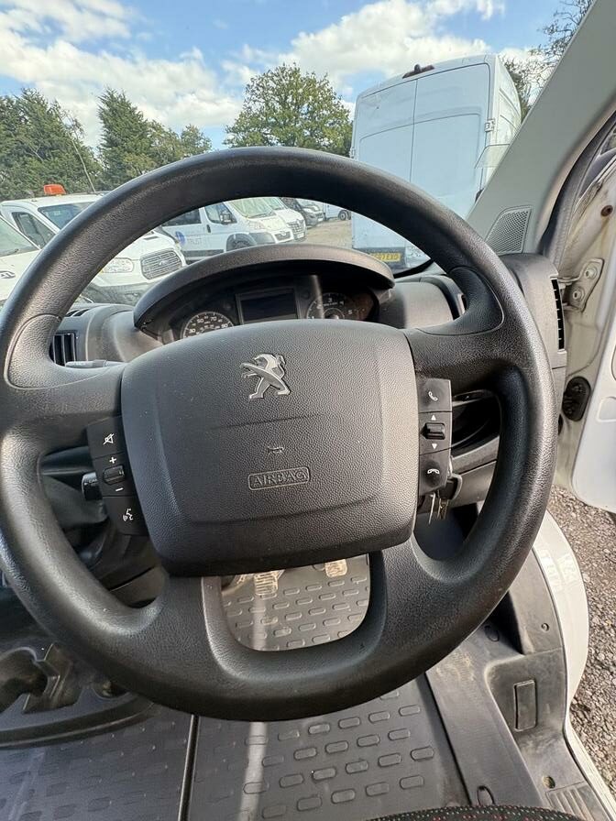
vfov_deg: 102.1
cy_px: 410
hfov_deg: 85.7
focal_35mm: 14
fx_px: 332
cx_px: 308
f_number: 2.2
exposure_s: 1/141
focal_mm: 2.22
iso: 100
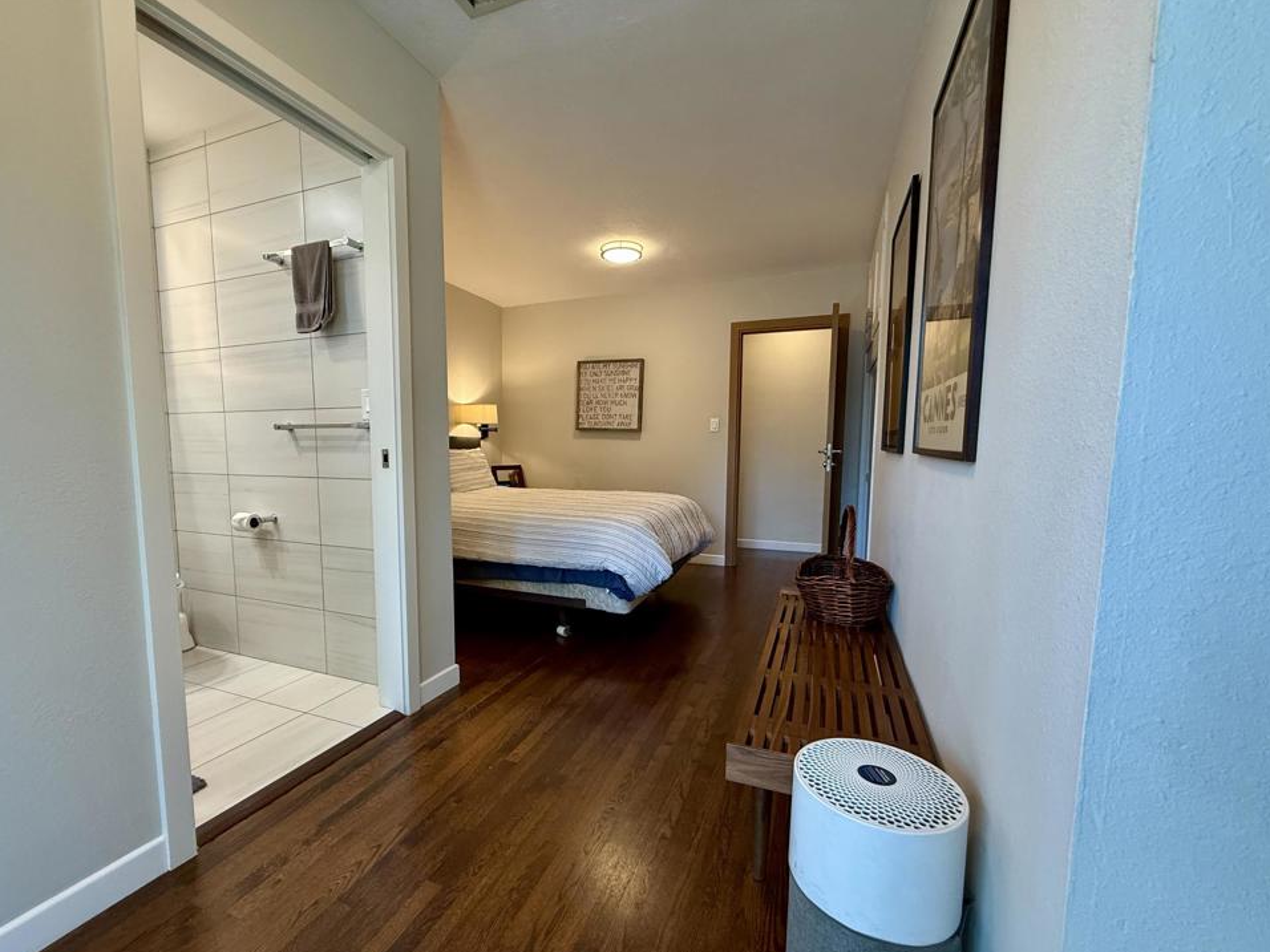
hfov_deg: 98.1
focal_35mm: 15
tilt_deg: -4.6
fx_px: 550
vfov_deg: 81.7
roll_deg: -0.4
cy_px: 505
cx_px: 606
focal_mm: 2.22
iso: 320
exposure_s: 1/120
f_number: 2.2
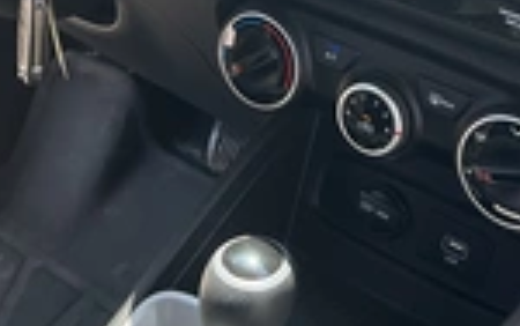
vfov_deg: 15.2
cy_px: -108
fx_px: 1163
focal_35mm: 82
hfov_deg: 25.1
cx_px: 166
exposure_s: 1/250
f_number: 1.8
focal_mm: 3
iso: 25
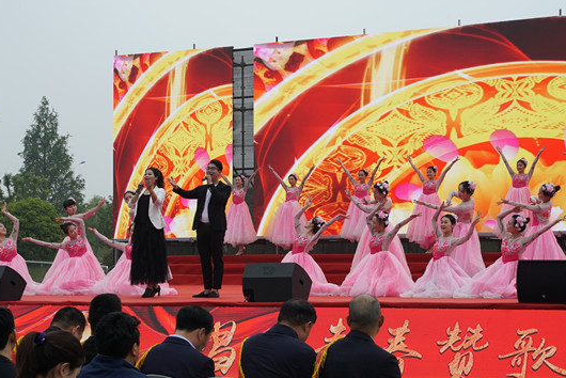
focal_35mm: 99
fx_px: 1557
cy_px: 192
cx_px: 273
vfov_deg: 13.8
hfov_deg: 20.6
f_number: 20
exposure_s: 1/80
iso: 400
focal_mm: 75
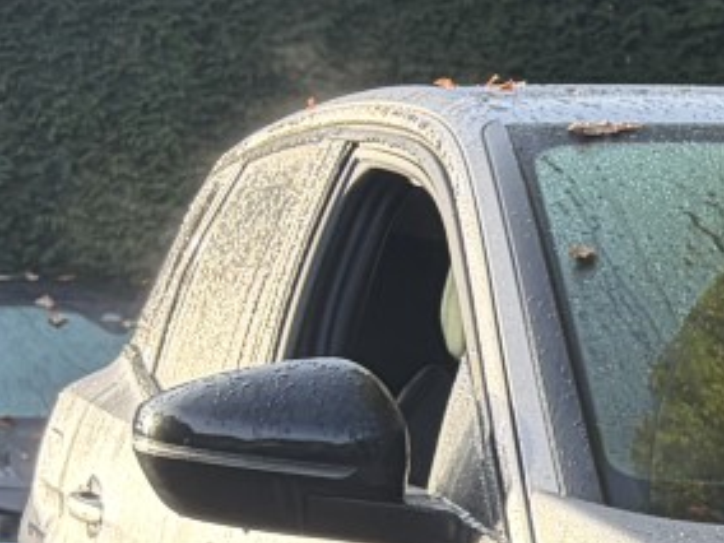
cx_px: 1425
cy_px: 920
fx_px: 2761
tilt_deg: -15.6
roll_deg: +8.8
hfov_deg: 13.1
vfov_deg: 10.7
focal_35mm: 132
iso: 64
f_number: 1.6
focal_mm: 5.96
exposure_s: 1/404
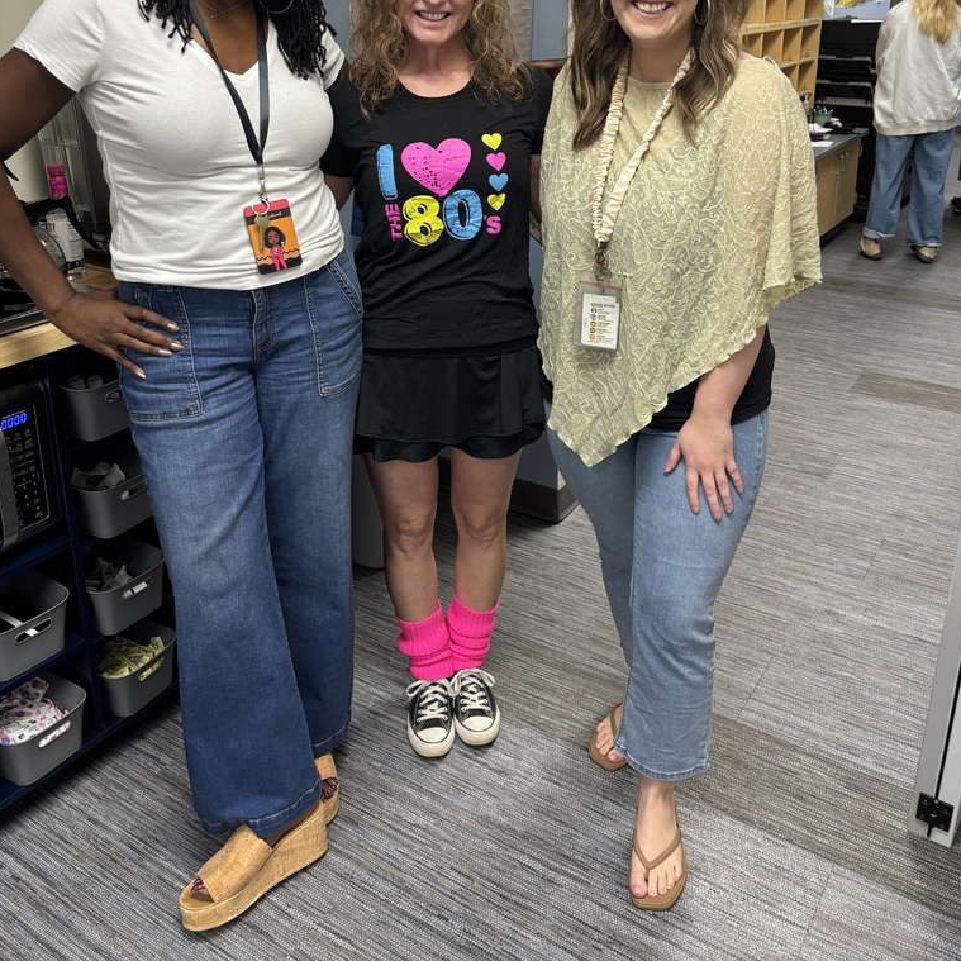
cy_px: 323
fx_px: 974
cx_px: 481
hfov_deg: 52.5
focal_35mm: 31
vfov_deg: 51.6
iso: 125
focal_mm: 5.96
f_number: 1.6
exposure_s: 1/60
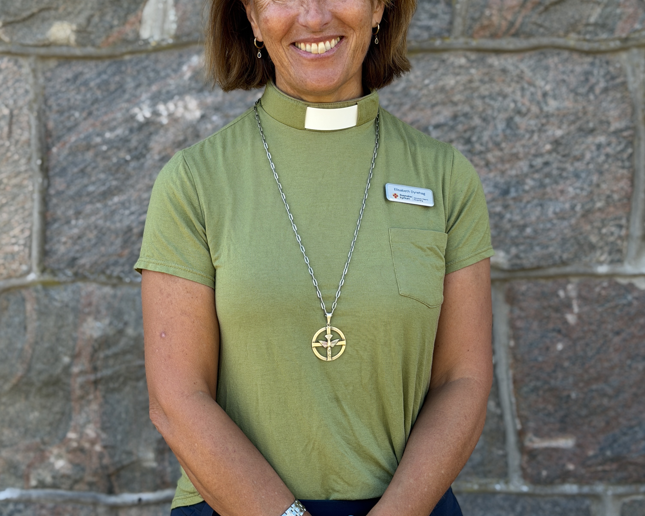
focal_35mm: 63
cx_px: 321
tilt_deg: -4.7
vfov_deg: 24.2
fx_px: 1203
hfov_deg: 30.0
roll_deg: -1.3
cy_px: 195
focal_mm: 6.76
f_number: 1.78
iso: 64
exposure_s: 1/499
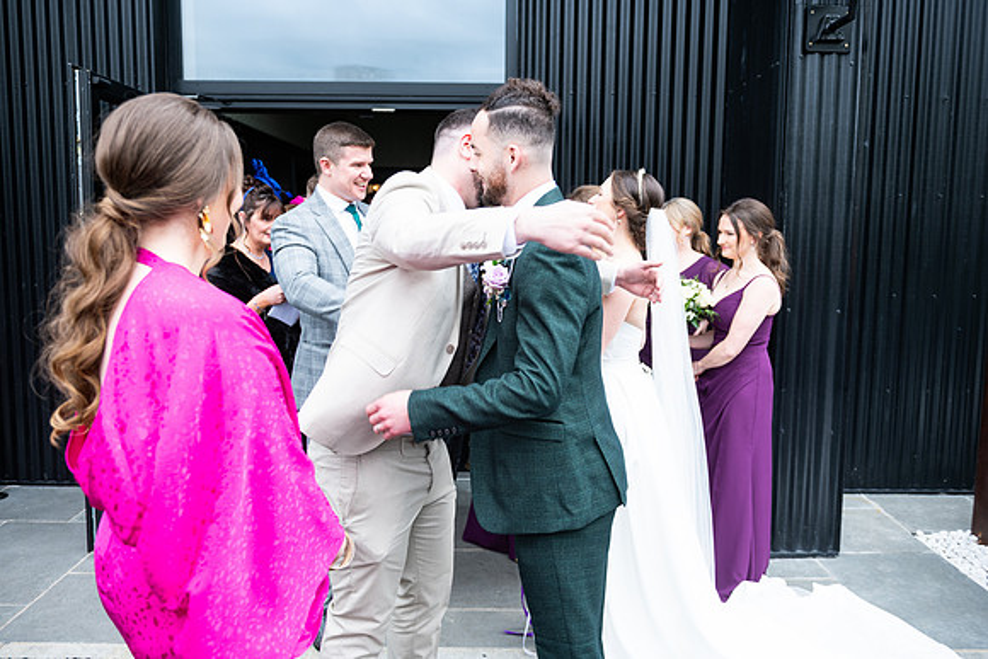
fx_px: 851
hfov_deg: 60.3
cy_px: 330
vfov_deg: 42.3
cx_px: 494
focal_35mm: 31
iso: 125
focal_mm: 31
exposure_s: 1/200
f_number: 3.5
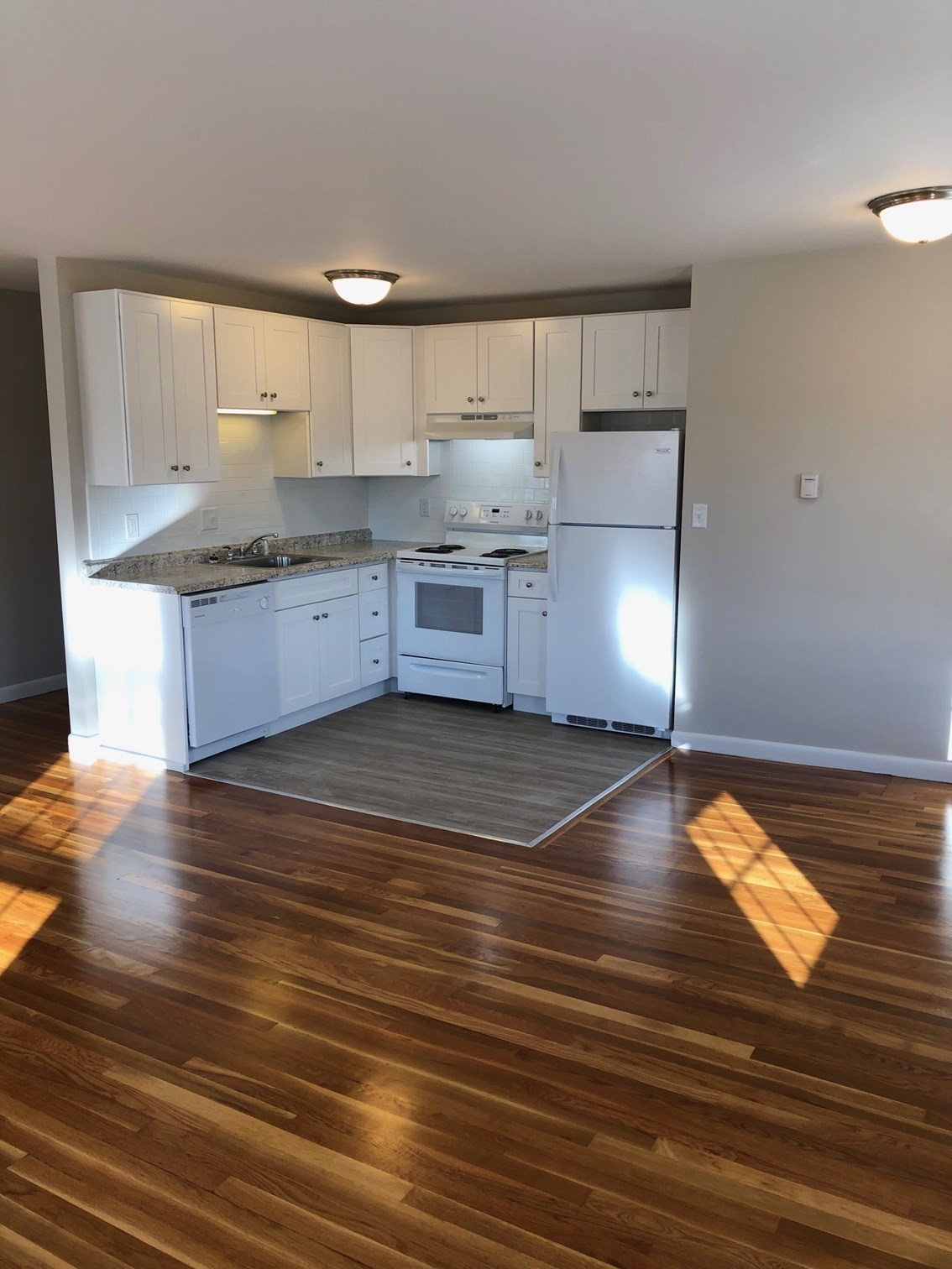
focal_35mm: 28
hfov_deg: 49.7
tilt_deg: -11.4
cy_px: 634
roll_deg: -1.4
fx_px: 1027
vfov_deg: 63.4
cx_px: 476
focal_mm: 3.99
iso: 25
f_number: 1.8
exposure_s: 1/120
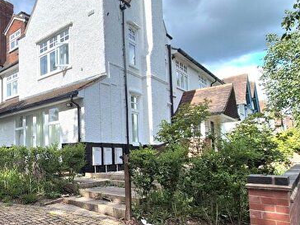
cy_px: 141
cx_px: 38
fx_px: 217
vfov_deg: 54.3
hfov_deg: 60.3
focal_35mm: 25
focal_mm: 2.2
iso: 50
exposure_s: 1/2500
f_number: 2.2
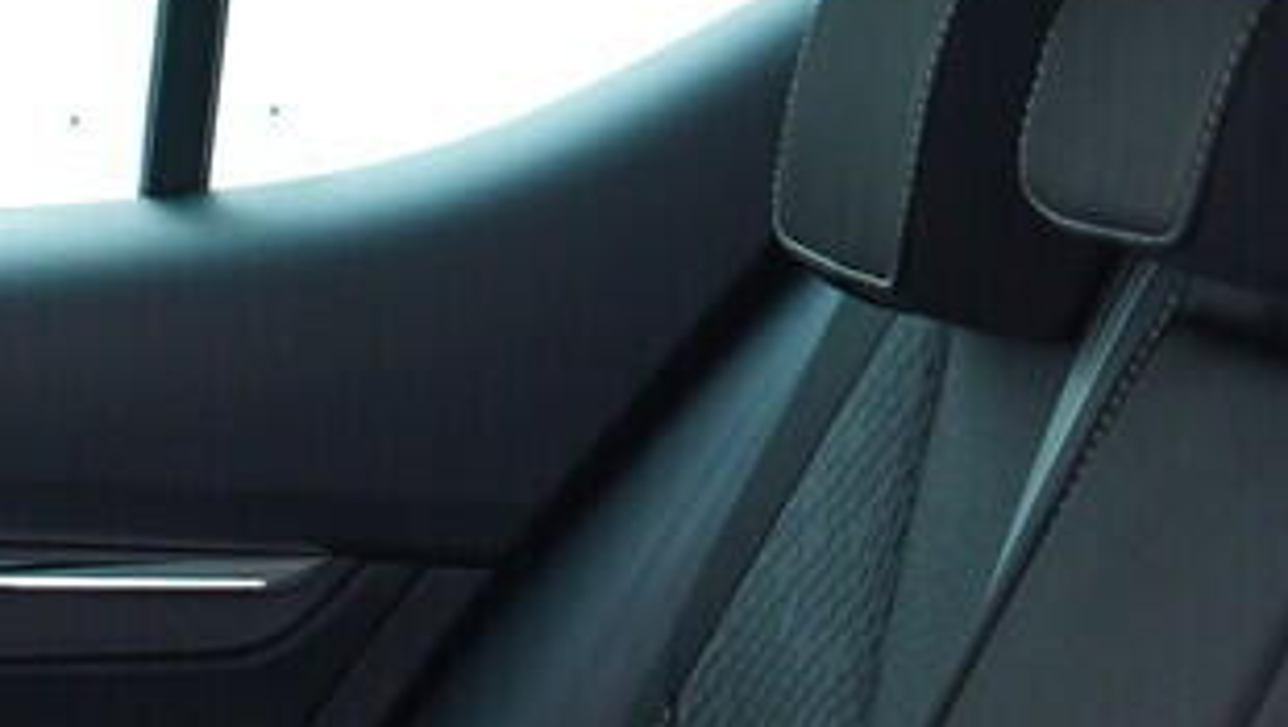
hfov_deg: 11.8
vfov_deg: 6.7
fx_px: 5982
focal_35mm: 175
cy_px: 1533
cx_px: -565
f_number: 2.8
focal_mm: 24
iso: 400
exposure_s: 1/40
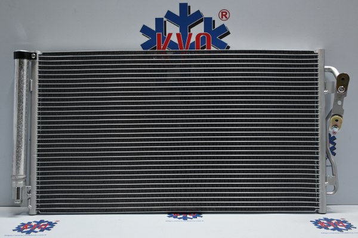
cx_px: 179
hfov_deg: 51.3
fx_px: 373
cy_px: 119
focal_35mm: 38
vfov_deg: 35.5
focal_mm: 25
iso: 360
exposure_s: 1/40
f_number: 4.2
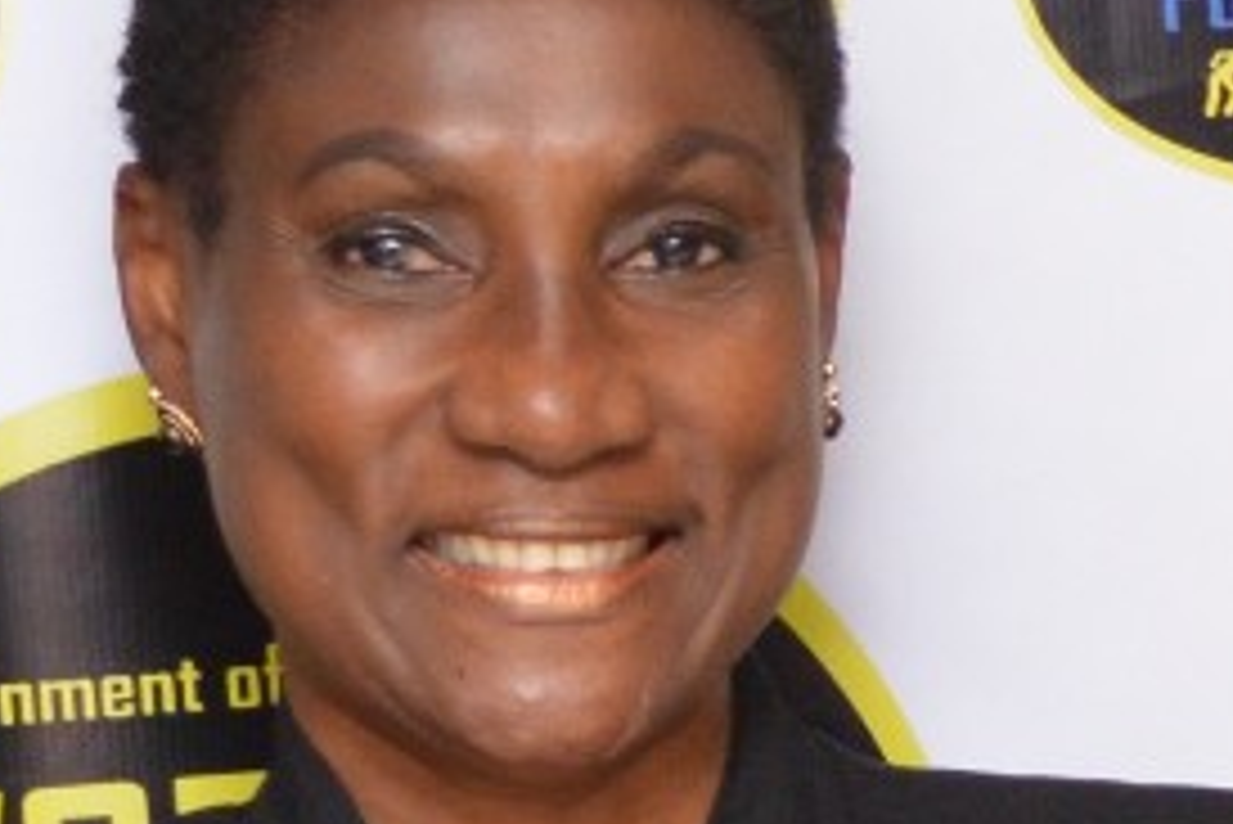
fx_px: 2159
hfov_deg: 31.3
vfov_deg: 21.3
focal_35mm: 63
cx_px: 292
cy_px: 666
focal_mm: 18
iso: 640
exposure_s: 1/60
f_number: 3.5
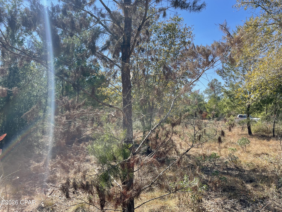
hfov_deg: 69.4
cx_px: 141
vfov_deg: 54.9
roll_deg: -0.9
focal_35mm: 25
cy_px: 106
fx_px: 204
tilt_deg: +0.0
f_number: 1.6
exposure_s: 1/1795
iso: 32
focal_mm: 5.1
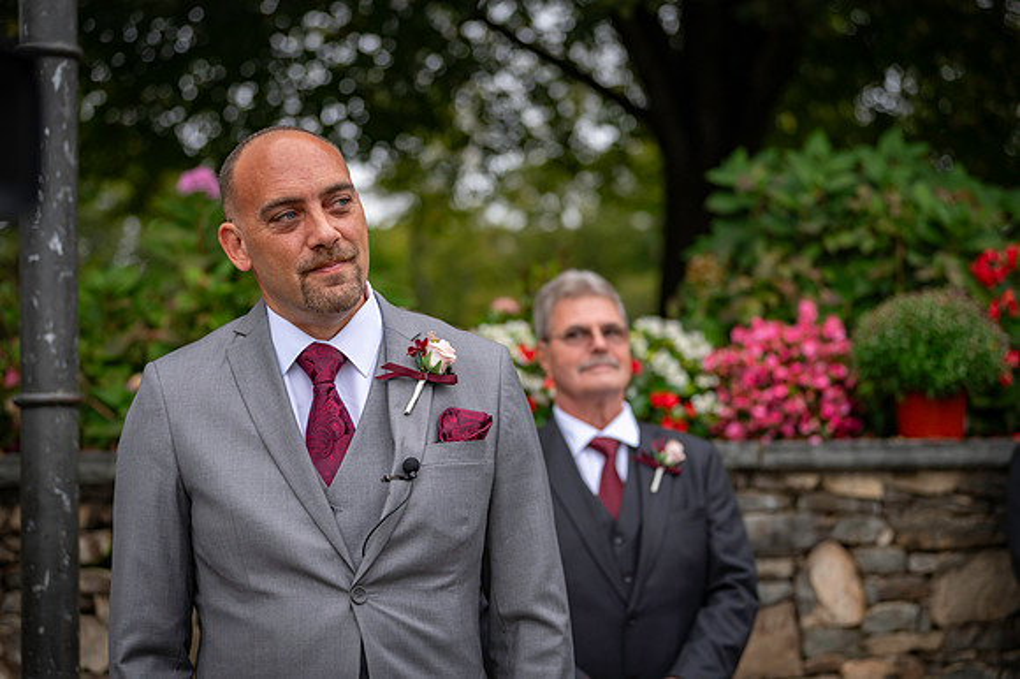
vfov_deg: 19.4
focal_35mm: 70
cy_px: 340
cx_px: 510
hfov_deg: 28.9
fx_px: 1982
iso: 640
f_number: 2.8
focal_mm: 70
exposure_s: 1/640
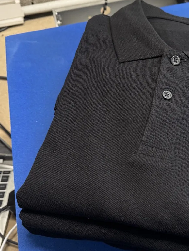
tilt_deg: -54.2
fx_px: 313
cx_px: 161
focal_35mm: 43
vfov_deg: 43.8
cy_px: 136
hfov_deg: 32.4
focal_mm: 6.76
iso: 160
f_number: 1.78
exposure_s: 1/50
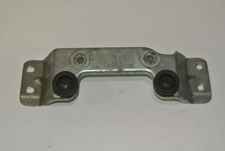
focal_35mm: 61
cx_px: 111
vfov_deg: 22.3
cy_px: 74
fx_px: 382
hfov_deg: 32.8
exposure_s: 1/60
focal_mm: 20.3
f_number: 5
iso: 200
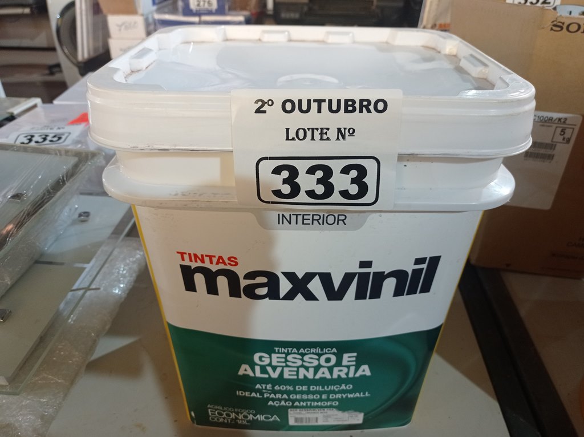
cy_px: 218
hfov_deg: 63.5
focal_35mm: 28
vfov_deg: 49.7
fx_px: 472
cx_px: 292
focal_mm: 4.7
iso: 256
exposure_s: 1/30
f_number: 1.79
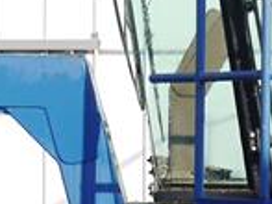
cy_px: 165
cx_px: 551
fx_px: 2183
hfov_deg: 6.9
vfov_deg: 5.3
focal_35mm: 278
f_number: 7.1
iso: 160
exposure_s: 1/250
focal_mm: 20
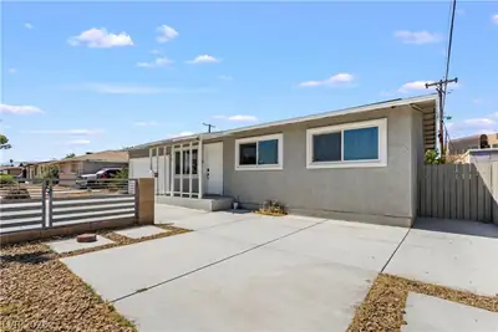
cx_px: 249
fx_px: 221
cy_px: 166
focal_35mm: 16
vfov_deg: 73.8
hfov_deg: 96.7
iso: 200
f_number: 5.6
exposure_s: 1/320
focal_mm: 16
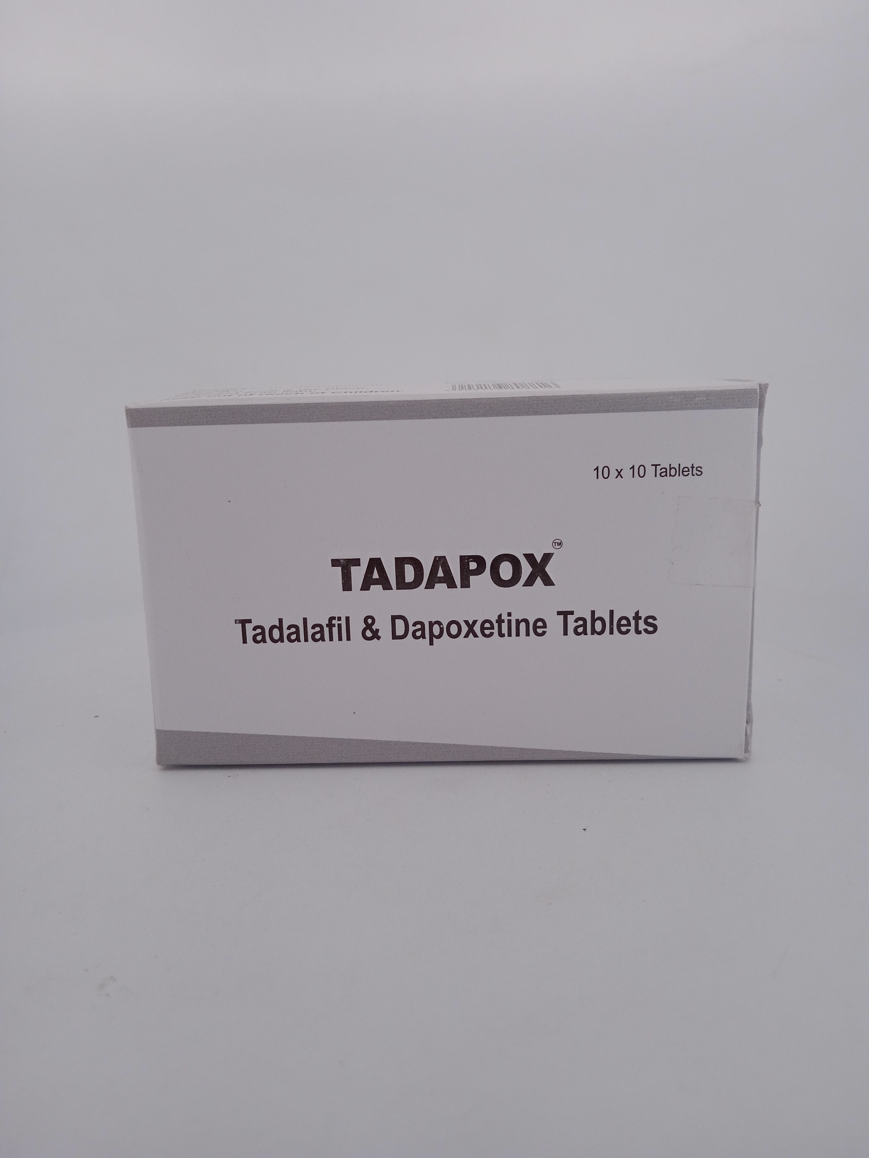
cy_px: 579
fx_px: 937
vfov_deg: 63.4
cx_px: 434
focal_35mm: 28
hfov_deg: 49.7
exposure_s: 1/224
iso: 112
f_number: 2.2
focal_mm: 3.43
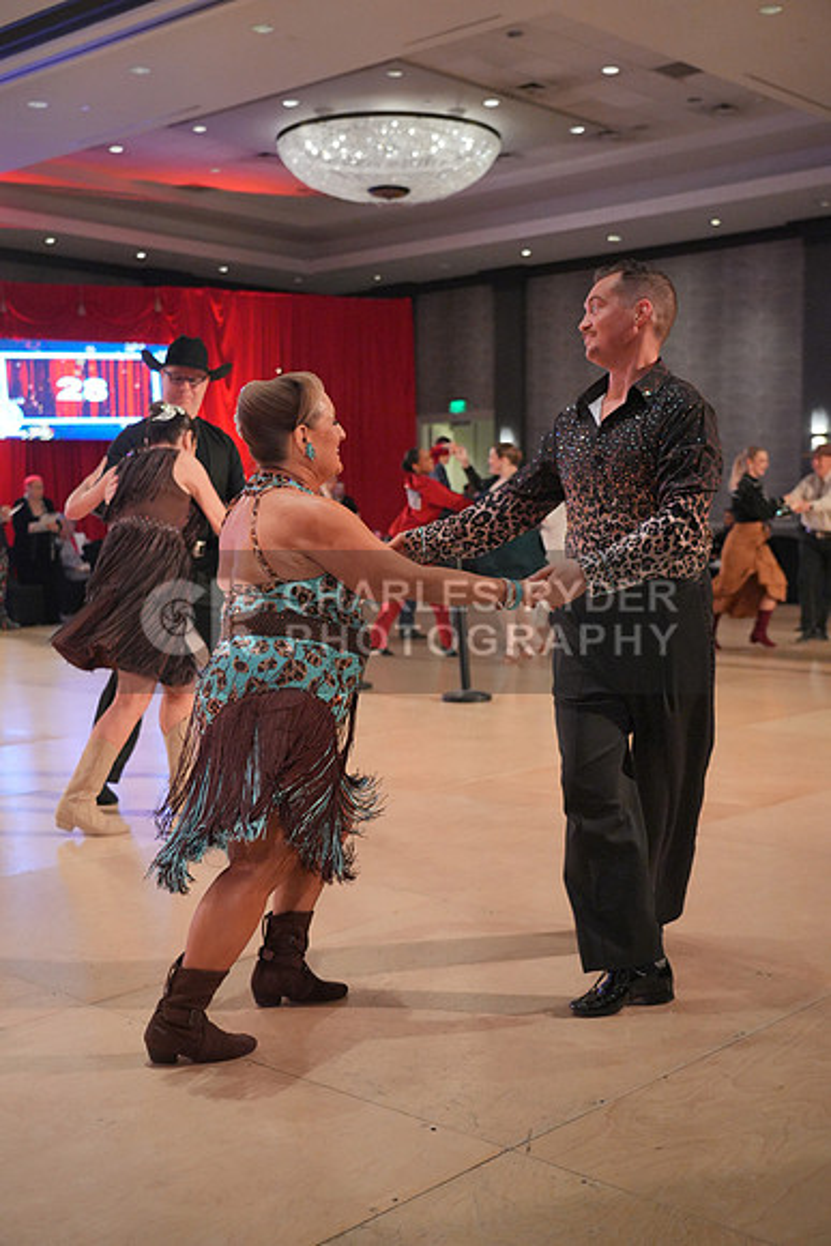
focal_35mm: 41
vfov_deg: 47.4
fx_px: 1419
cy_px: 623
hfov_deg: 32.6
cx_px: 416
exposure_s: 1/400
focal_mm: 41
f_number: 4
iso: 4000
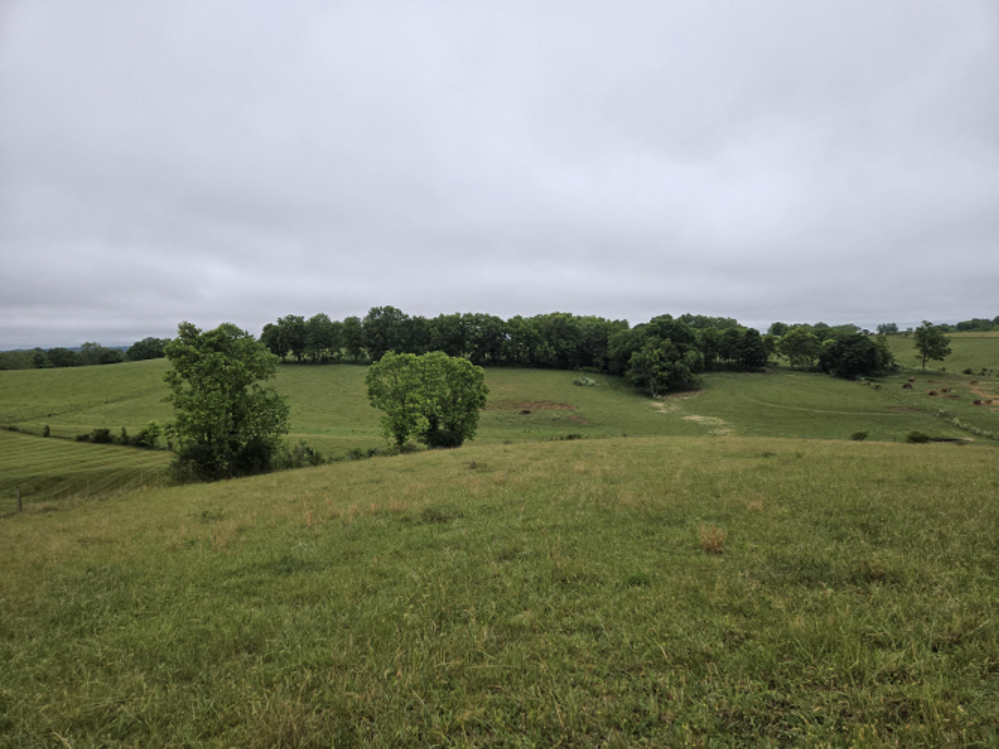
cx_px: 500
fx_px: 664
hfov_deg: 73.9
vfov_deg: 58.9
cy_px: 374
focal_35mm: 23
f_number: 1.8
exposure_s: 1/1449
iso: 25
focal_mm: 5.4
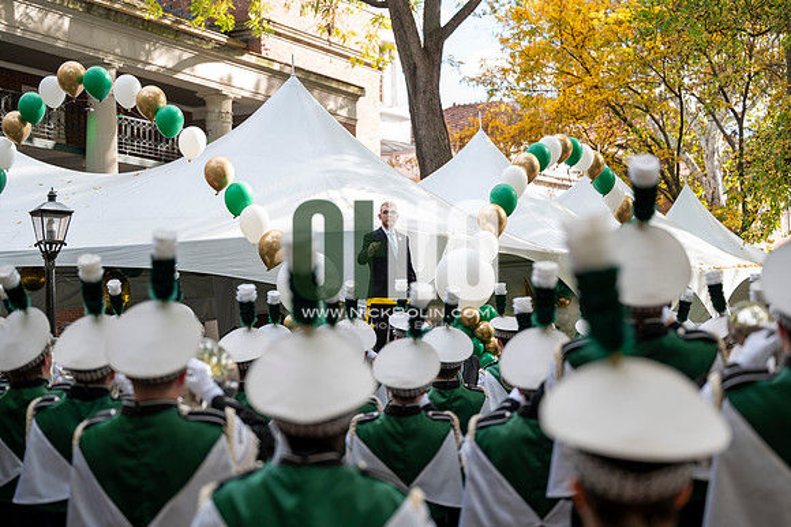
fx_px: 1537
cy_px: 264
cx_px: 396
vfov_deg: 19.4
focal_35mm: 70
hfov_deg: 28.9
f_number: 2.8
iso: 160
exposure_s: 1/500
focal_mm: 70
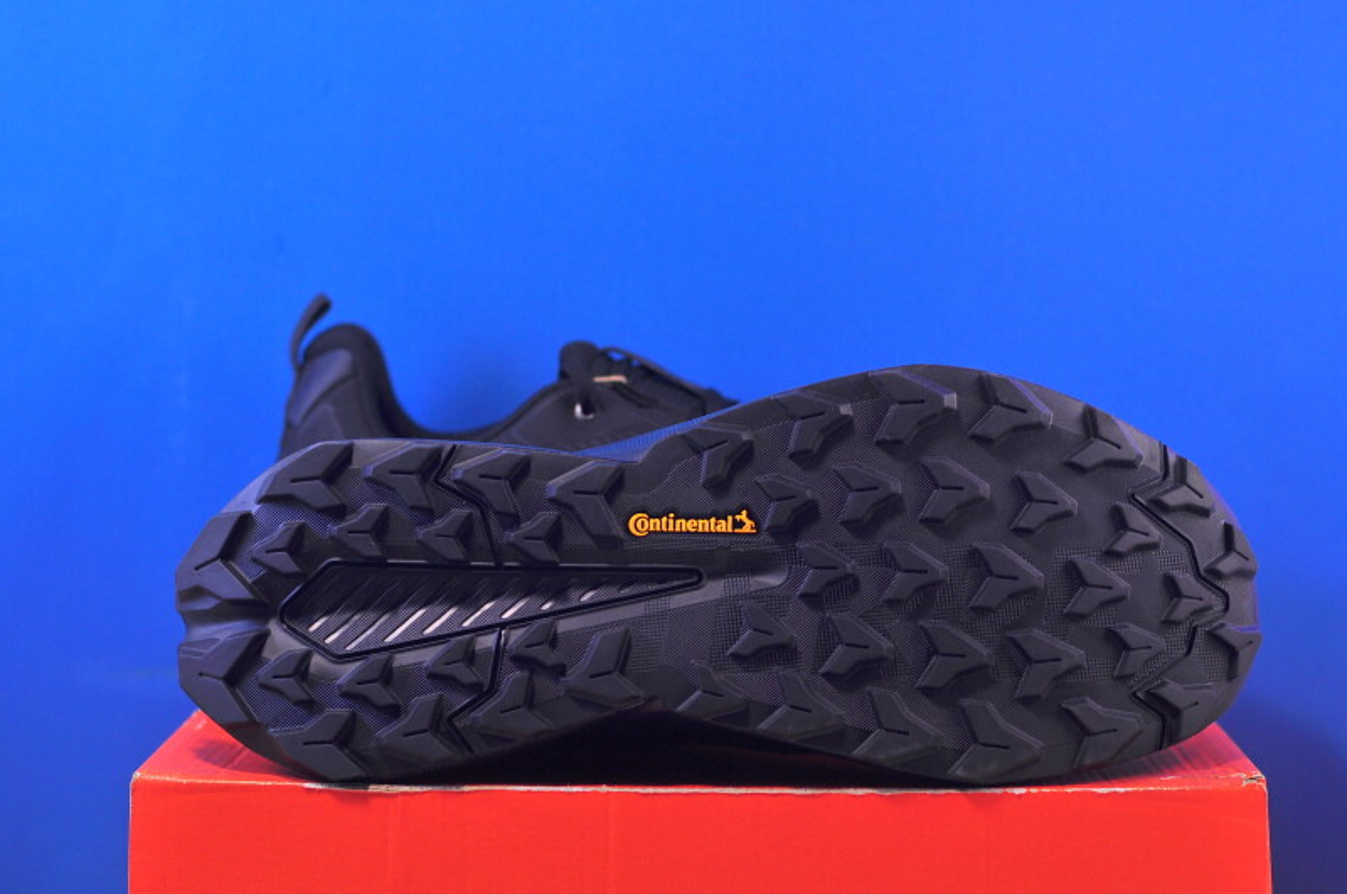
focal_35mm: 75
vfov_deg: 18.1
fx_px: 2802
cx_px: 674
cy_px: 447
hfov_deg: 27.0
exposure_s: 1/250
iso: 250
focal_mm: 50
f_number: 3.2
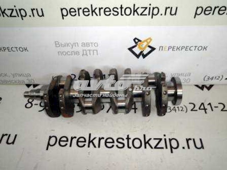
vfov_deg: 53.1
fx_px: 170
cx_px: 114
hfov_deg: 67.3
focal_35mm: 26
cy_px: 85
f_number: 2.8
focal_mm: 4.7
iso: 200
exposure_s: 1/30
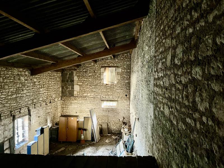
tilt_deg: -2.3
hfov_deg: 67.3
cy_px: 84
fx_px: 168
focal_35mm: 26
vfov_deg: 53.1
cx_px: 112
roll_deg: -0.1
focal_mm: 5.1
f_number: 1.6
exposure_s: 1/30
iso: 1000
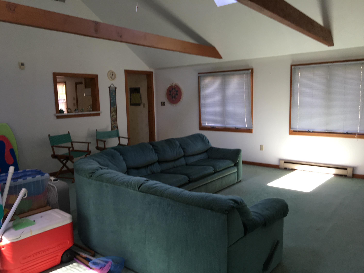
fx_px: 305
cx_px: 182
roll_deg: +3.1
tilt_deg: -7.1
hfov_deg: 61.7
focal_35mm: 29
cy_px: 136
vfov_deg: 48.2
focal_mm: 4.15
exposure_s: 1/30
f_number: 2.2
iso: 40
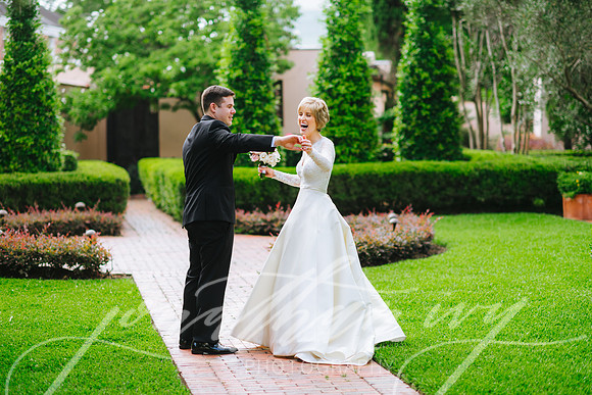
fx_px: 1398
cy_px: 198
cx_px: 296
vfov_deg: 16.1
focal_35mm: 85
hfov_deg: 23.9
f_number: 2
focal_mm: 85
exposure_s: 1/500
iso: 100
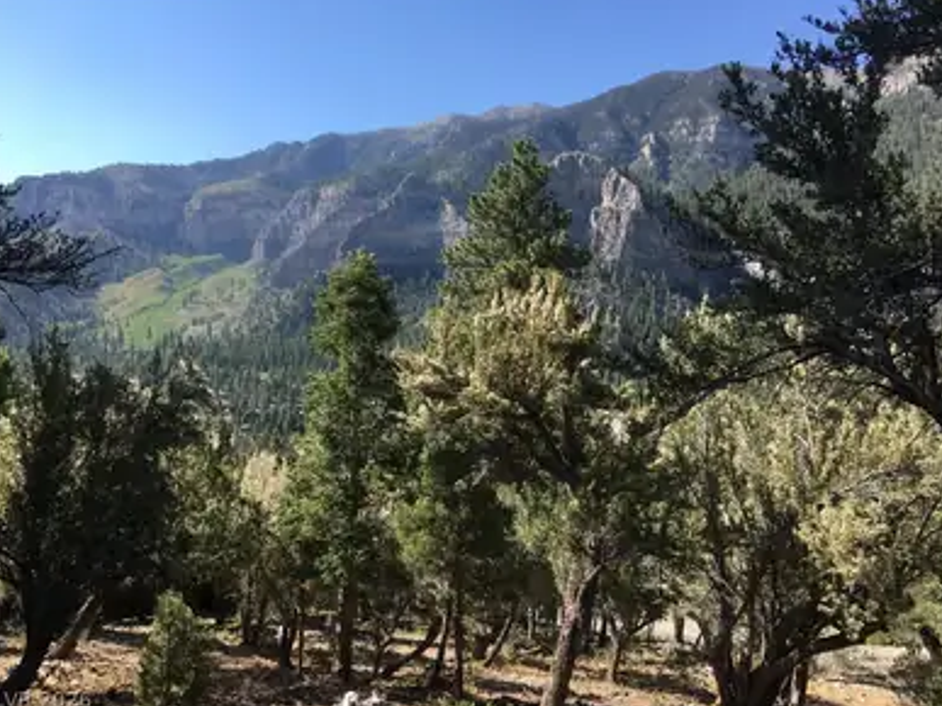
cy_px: 351
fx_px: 816
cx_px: 475
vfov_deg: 46.8
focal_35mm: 30
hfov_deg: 60.0
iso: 25
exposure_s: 1/785
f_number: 2.2
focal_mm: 4.15
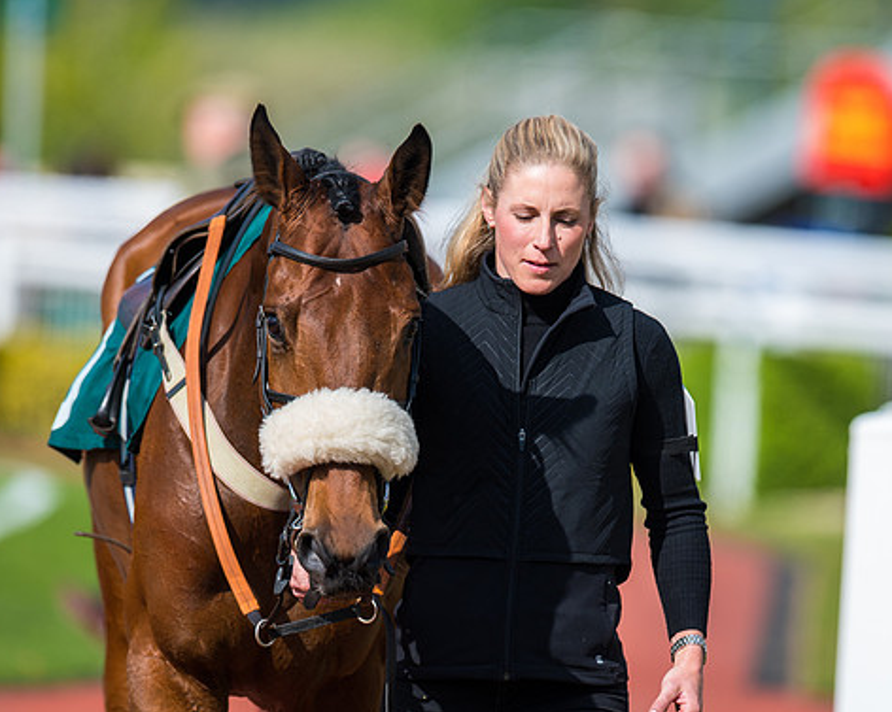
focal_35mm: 538
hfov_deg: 3.6
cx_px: 477
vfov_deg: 2.9
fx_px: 14194
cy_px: 389
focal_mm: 400
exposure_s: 1/1250
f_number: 5
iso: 160
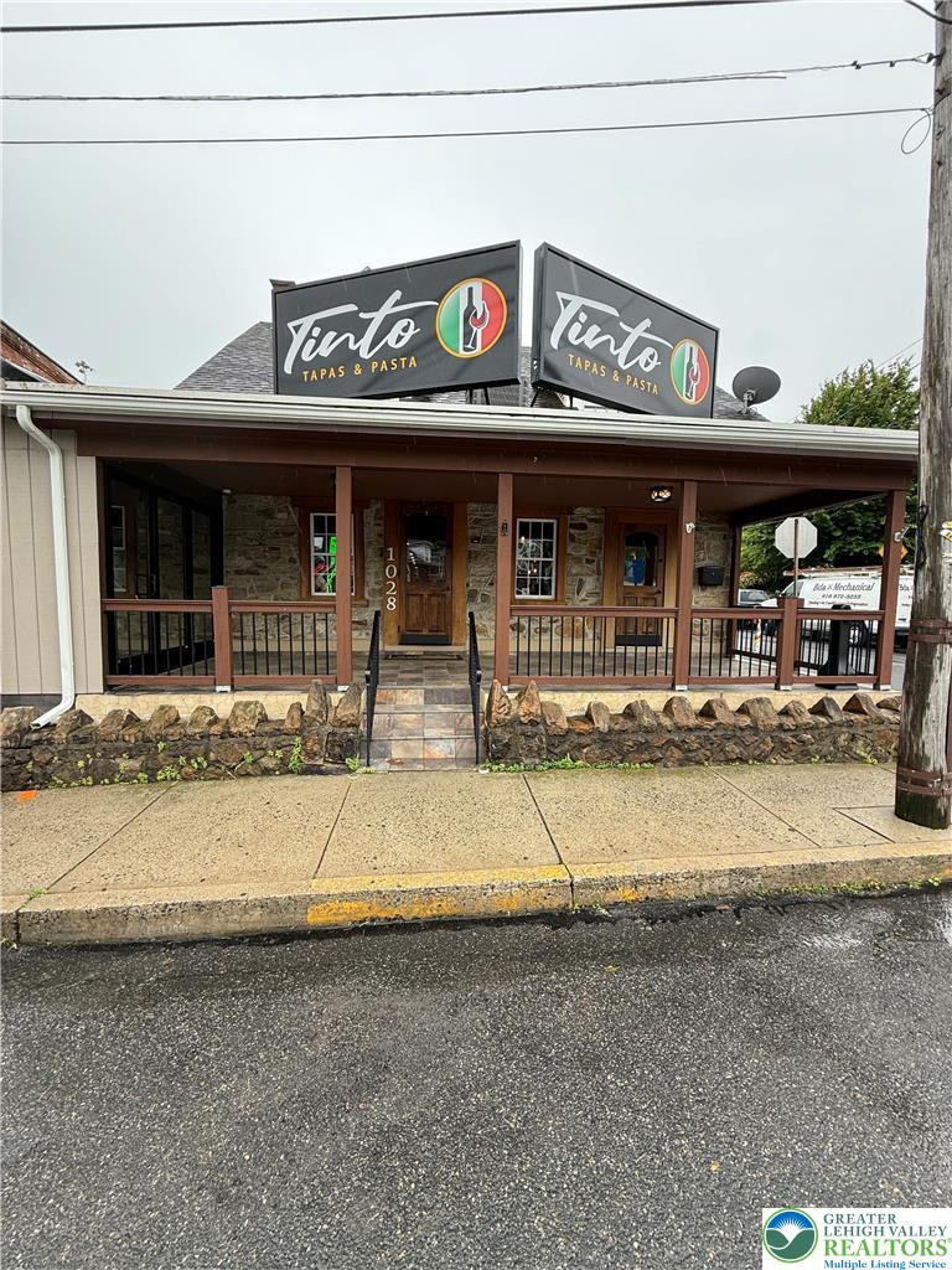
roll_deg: -0.2
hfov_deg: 85.7
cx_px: 476
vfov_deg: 102.1
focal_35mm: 14
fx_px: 513
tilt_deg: -2.4
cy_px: 635
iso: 50
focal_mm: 2.22
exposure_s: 1/202
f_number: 2.2
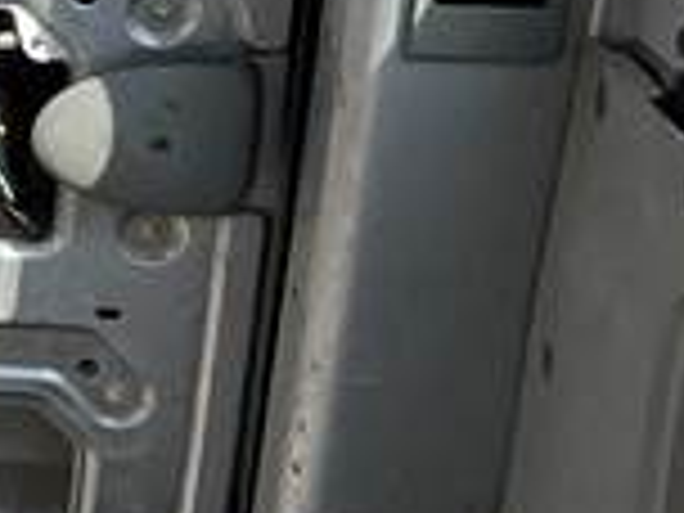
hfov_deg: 9.3
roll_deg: +1.7
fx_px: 3458
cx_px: -1274
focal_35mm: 175
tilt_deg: -17.8
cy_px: 216
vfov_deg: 8.5
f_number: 1.5
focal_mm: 5.7
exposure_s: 1/658
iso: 50
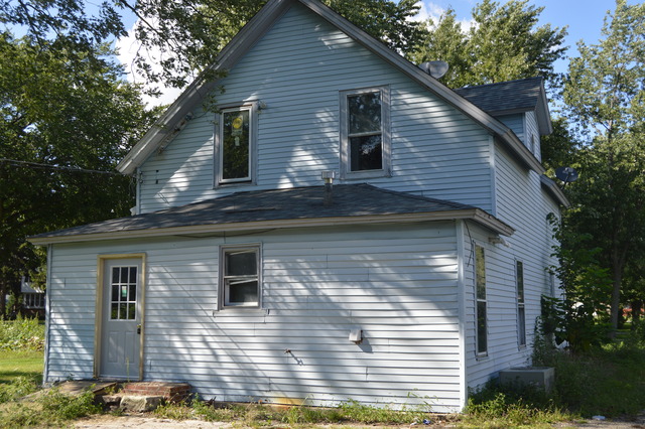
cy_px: 214
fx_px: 698
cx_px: 322
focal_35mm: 39
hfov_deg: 49.6
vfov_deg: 34.2
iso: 100
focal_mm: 26
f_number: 8
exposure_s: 1/250
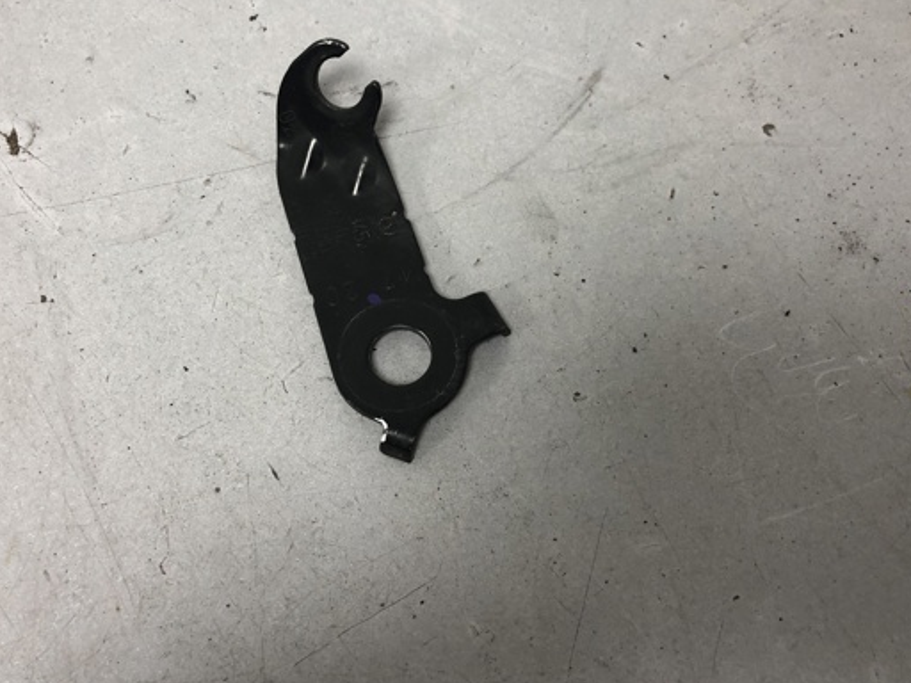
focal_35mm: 35
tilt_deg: -66.6
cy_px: 281
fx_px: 921
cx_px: 438
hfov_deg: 52.6
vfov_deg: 40.6
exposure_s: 1/25
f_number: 1.8
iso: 32
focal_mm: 4
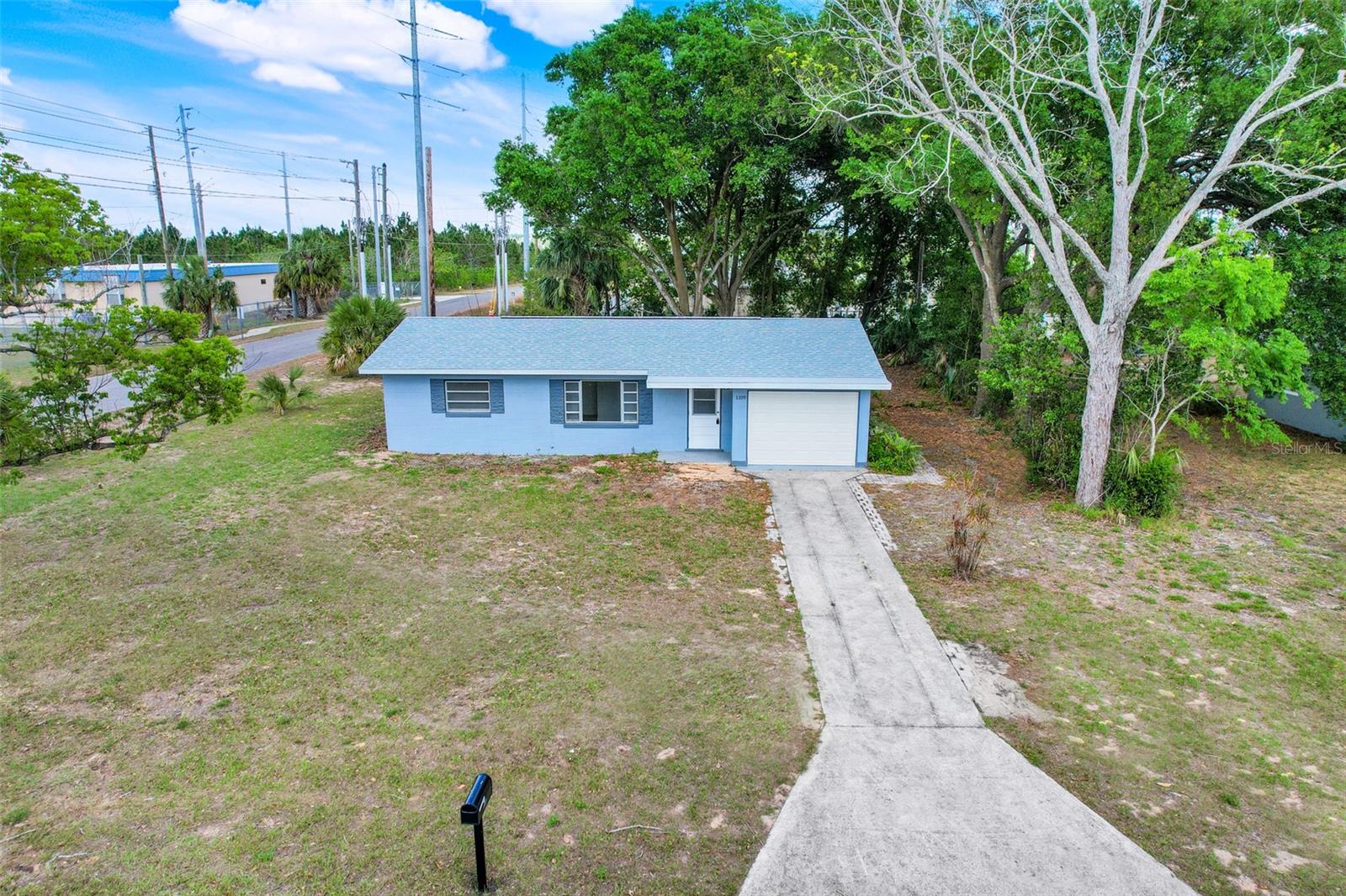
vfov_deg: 57.2
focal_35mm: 22
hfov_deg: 78.6
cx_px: 673
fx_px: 822
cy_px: 448
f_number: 2.8
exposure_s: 1/160
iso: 120
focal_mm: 8.38
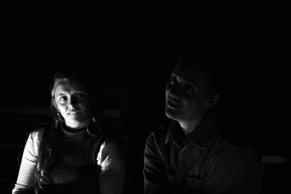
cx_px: 146
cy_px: 97
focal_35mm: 142
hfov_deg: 14.4
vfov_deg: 9.7
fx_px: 1148
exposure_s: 1/640
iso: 6400
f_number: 4.5
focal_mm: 51.6
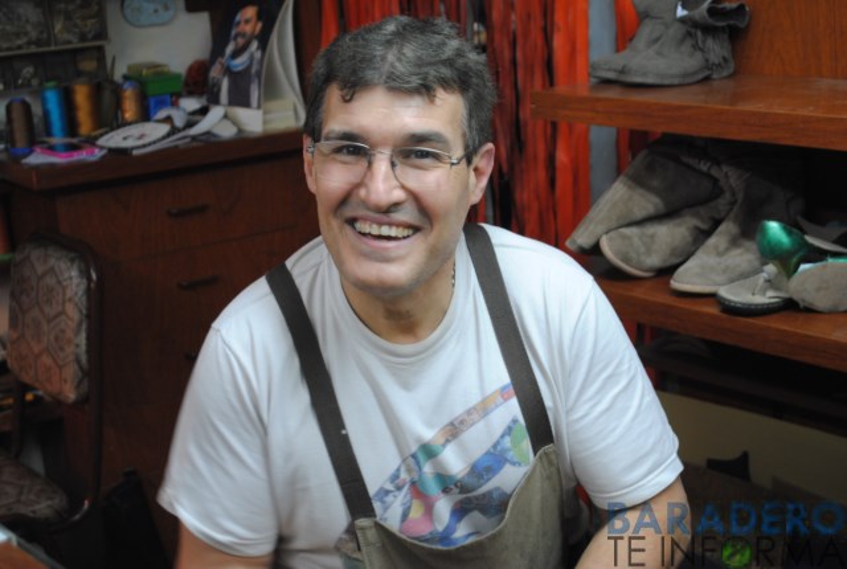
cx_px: 424
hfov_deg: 35.0
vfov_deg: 23.9
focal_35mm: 57
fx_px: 1344
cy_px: 284
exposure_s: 1/20
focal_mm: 38
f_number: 5
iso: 400
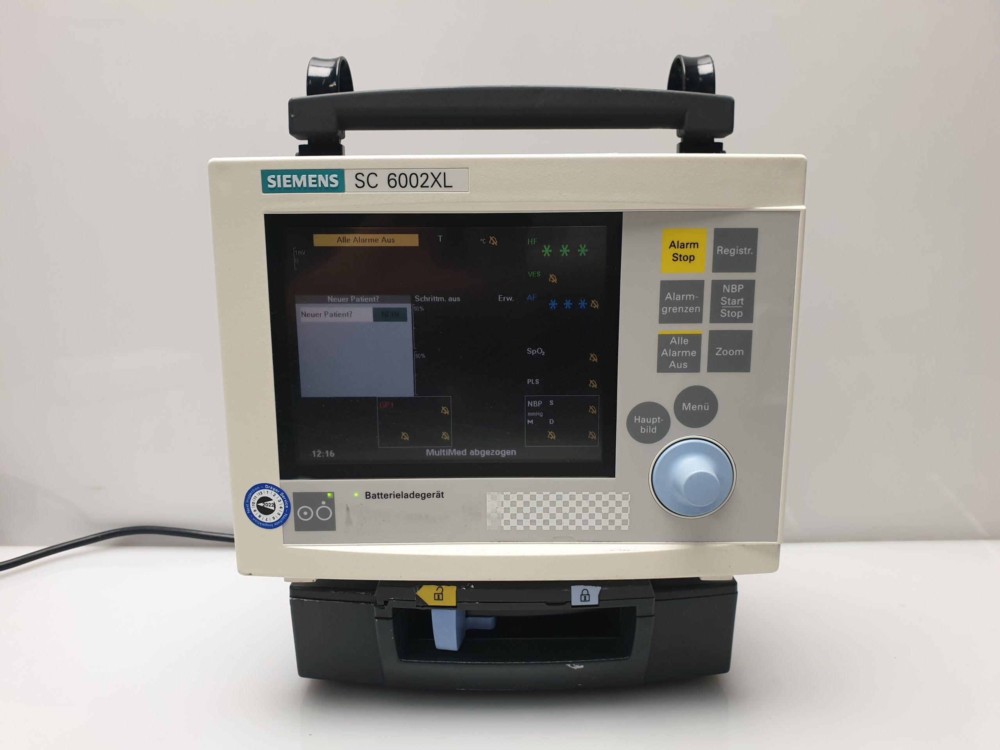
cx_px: 500
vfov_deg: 53.1
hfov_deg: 67.3
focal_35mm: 26
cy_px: 375
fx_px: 751
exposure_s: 1/100
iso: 100
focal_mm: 4.3
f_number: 2.4
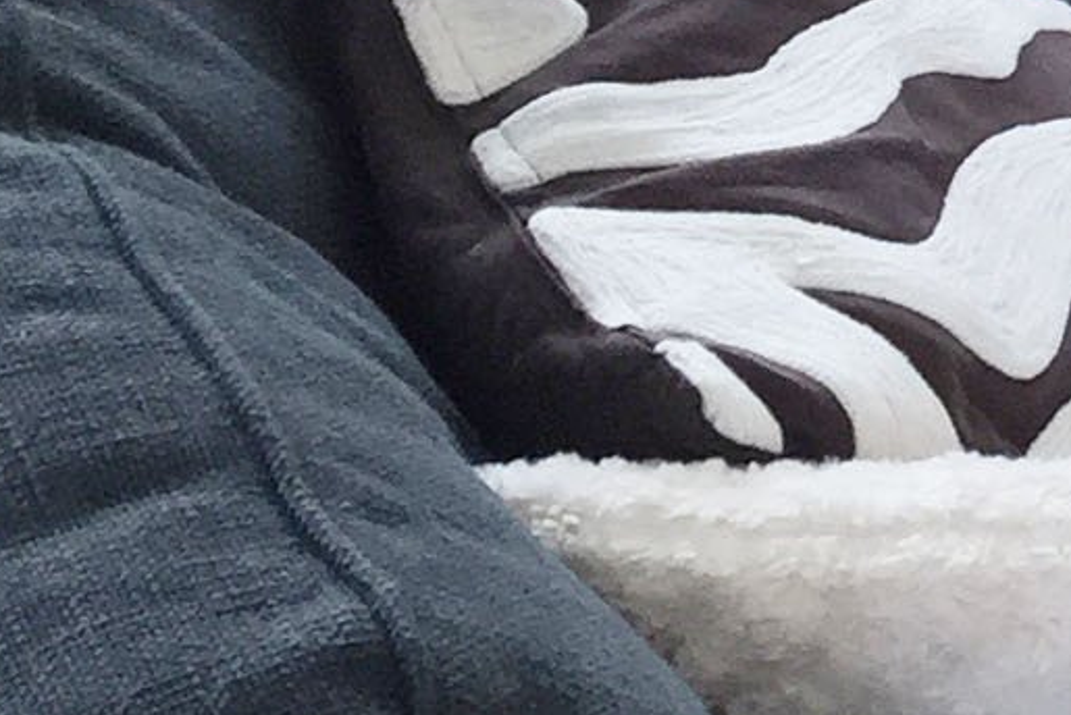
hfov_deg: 9.6
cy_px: -1075
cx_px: 2566
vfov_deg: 6.8
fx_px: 5685
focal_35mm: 191
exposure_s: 1/60
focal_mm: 4.15
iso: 32
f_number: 2.2
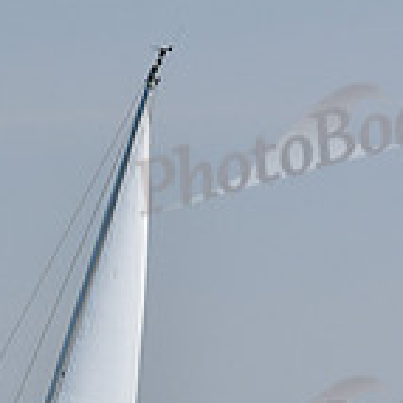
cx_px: -10
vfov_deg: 2.5
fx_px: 9101
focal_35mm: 691
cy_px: 330
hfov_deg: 2.5
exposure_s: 1/800
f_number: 6.3
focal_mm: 200
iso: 320
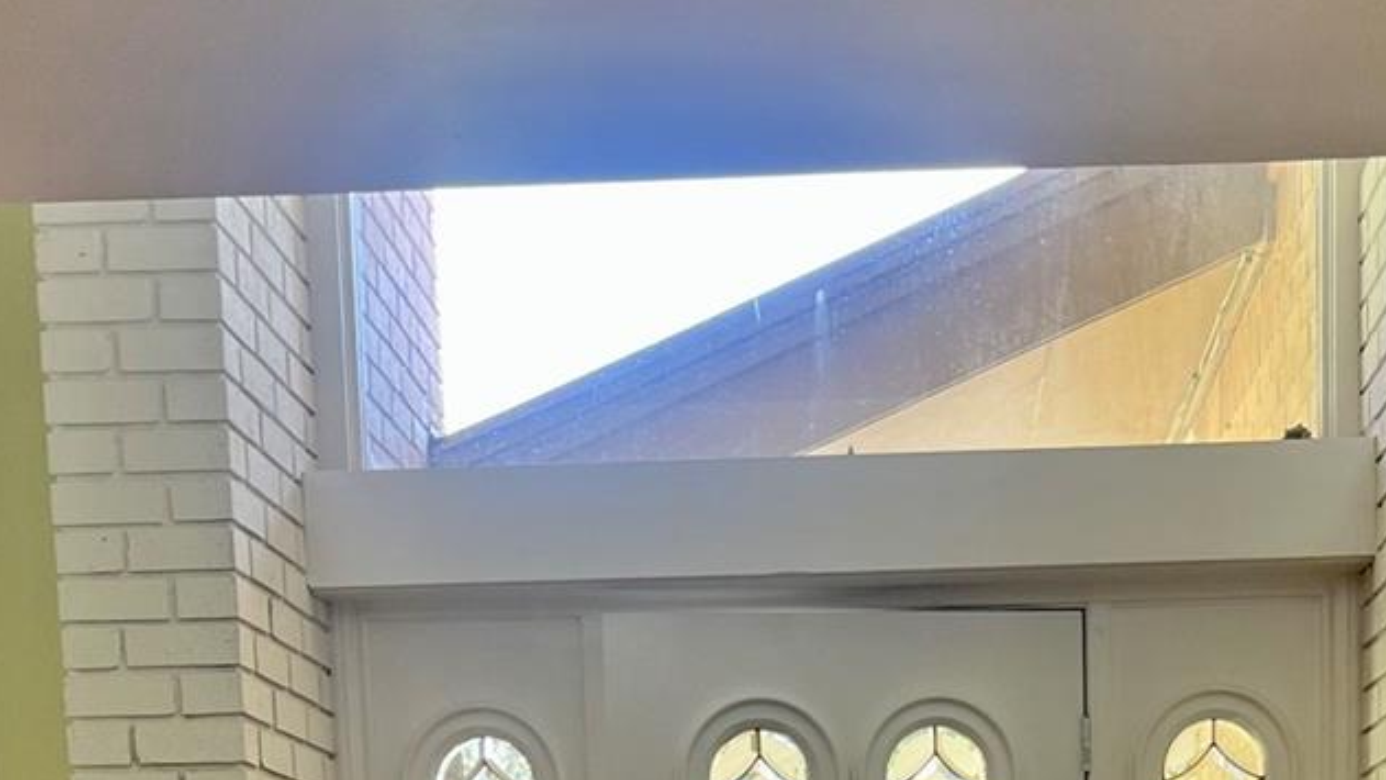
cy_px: 1299
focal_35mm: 69
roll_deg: +3.0
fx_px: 2536
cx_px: 865
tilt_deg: -6.3
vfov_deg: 15.6
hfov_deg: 30.4
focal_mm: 5.1
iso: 125
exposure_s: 1/119
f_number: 1.6
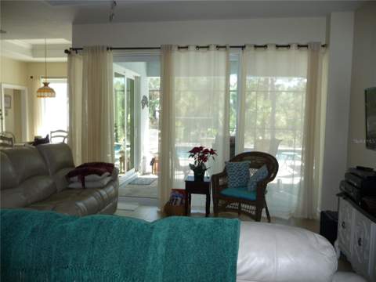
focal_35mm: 28
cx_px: 188
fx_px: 304
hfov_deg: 63.4
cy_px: 141
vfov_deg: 49.7
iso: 100
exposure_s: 1/30
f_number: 3.3
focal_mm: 4.7
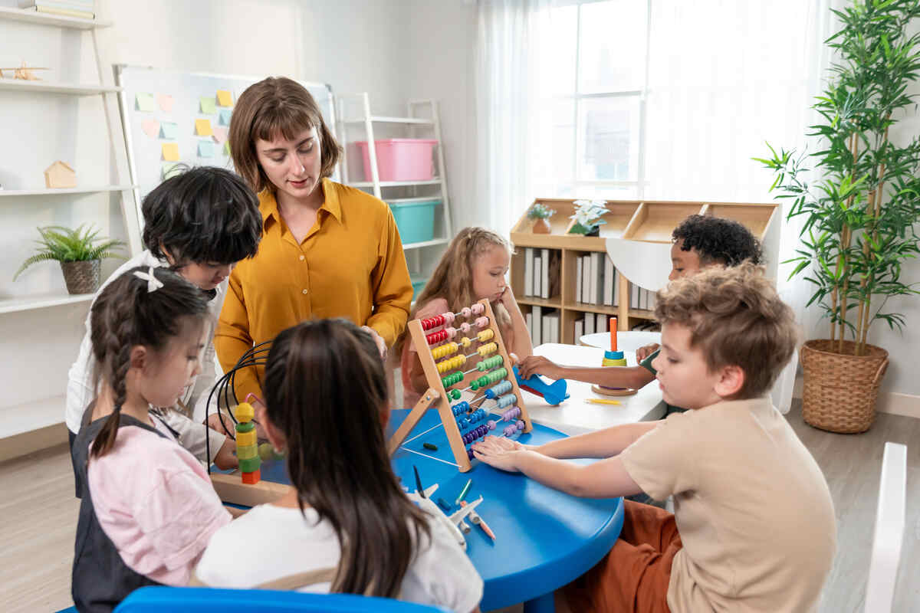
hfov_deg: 63.7
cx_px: 460
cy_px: 306
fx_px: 741
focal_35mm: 29
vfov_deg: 45.0
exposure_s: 1/500
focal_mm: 29
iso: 1000
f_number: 2.8
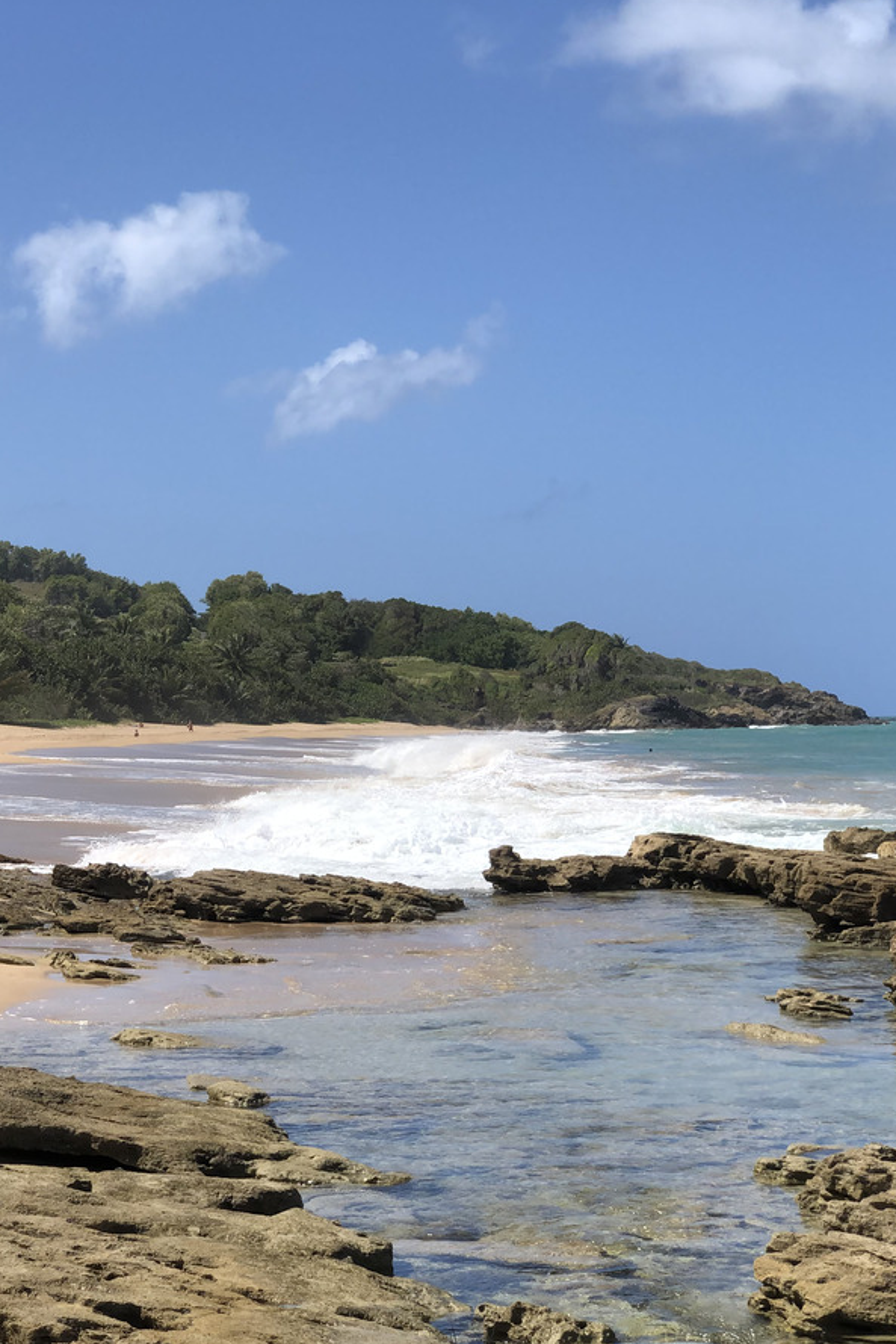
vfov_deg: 27.7
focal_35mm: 73
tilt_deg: +1.6
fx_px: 2724
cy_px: 671
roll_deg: +2.0
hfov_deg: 18.6
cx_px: 218
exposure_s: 1/1548
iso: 16
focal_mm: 6
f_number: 2.4
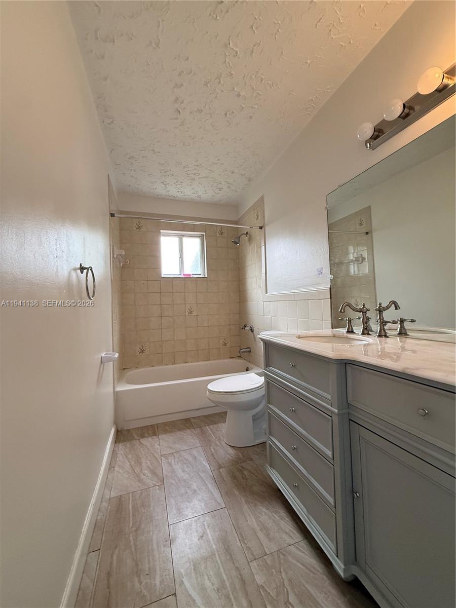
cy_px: 304
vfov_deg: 102.1
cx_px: 228
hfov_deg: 85.7
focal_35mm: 14
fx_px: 246
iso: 320
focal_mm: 2.22
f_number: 2.2
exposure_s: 1/120
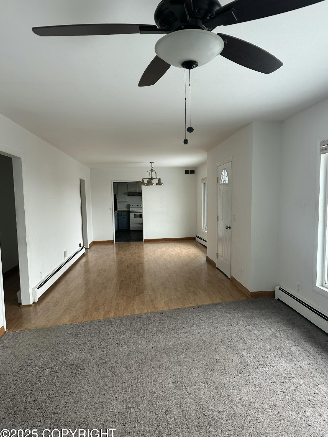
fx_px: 316
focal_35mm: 25
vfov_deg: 69.4
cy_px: 227
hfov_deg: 54.9
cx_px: 170
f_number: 1.78
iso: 80
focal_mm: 6.86
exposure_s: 1/121
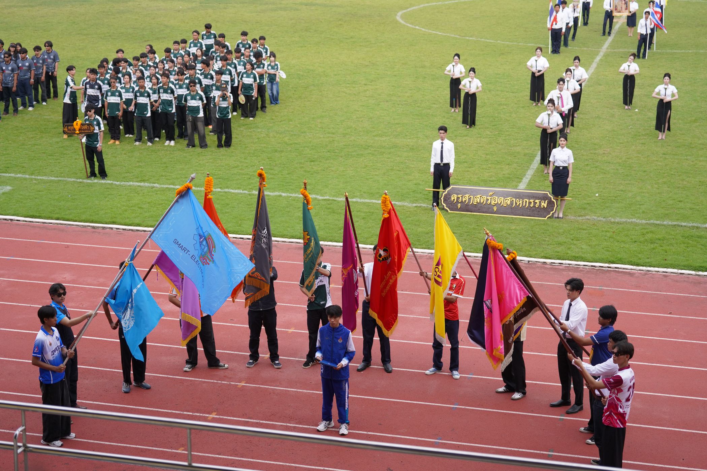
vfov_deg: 19.5
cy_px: 236
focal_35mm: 70
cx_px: 354
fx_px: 1375
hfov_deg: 28.8
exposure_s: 1/2500
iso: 500
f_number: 2.8
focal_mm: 70
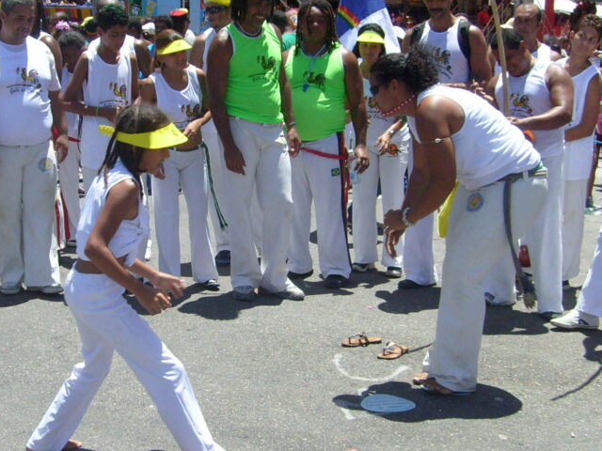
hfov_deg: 34.1
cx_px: 203
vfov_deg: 26.1
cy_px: 227
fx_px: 974
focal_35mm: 56
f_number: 7.1
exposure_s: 1/250
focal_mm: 5.8
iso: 80
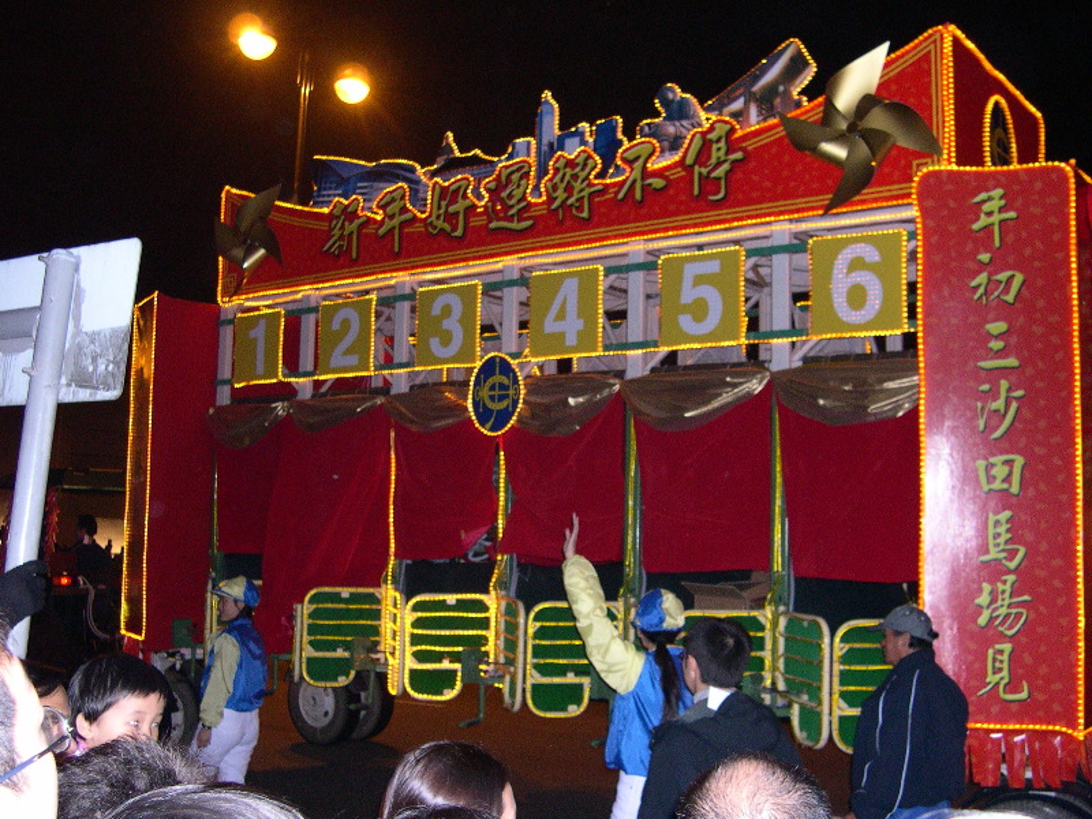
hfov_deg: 49.0
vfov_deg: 37.7
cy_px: 410
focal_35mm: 38
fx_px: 1199
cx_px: 546
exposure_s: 1/60
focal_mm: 8
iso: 400
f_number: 2.8
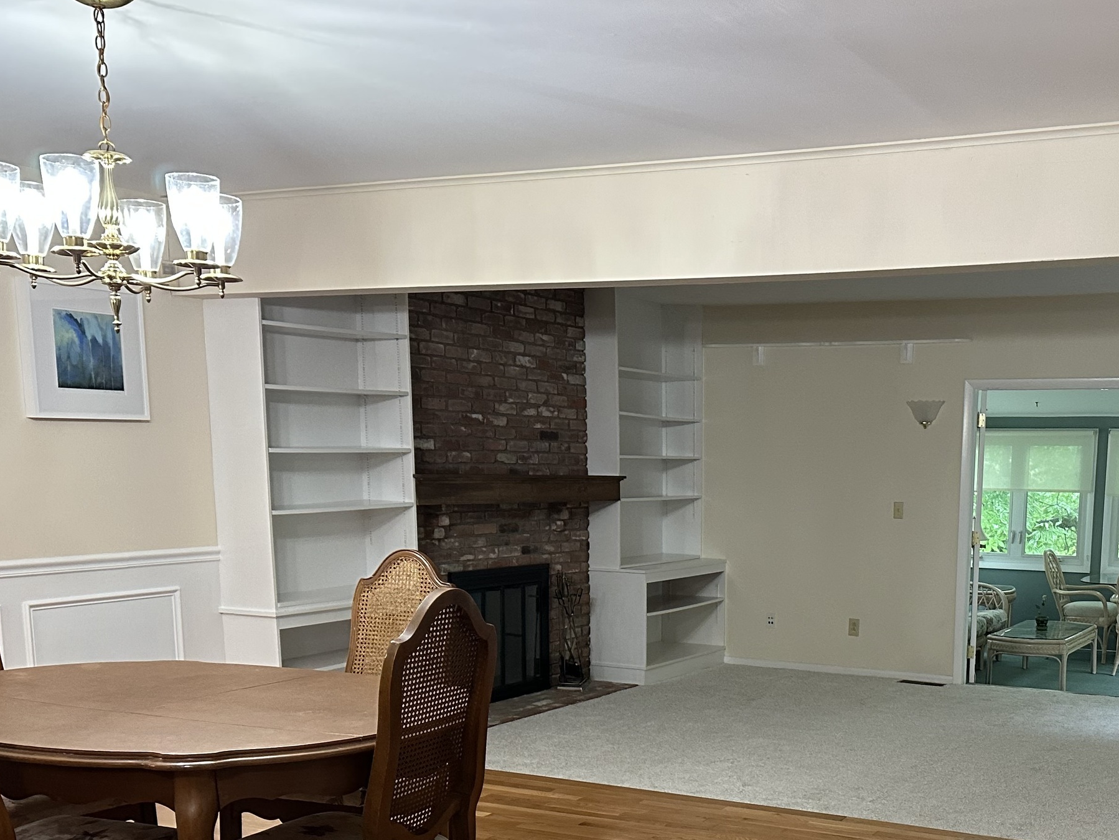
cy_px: 663
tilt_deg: -9.4
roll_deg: -0.6
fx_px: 1326
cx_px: 810
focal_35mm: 41
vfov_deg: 34.2
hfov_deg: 44.5
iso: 500
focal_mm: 6.86
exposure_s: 1/60
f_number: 1.78
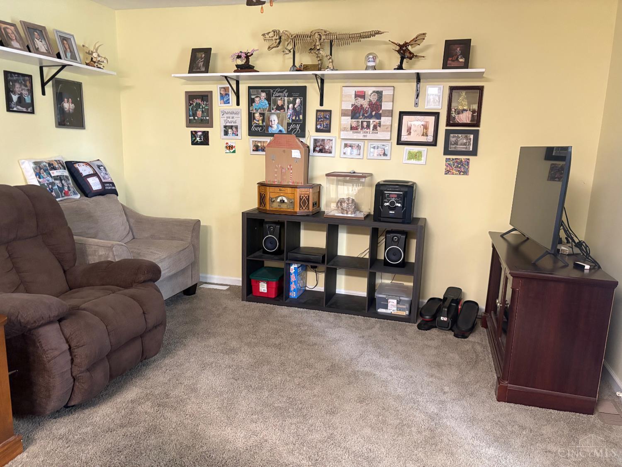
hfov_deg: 67.3
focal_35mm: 26
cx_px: 311
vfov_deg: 53.1
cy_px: 234
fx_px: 467
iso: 500
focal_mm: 5.96
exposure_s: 1/60
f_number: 1.6
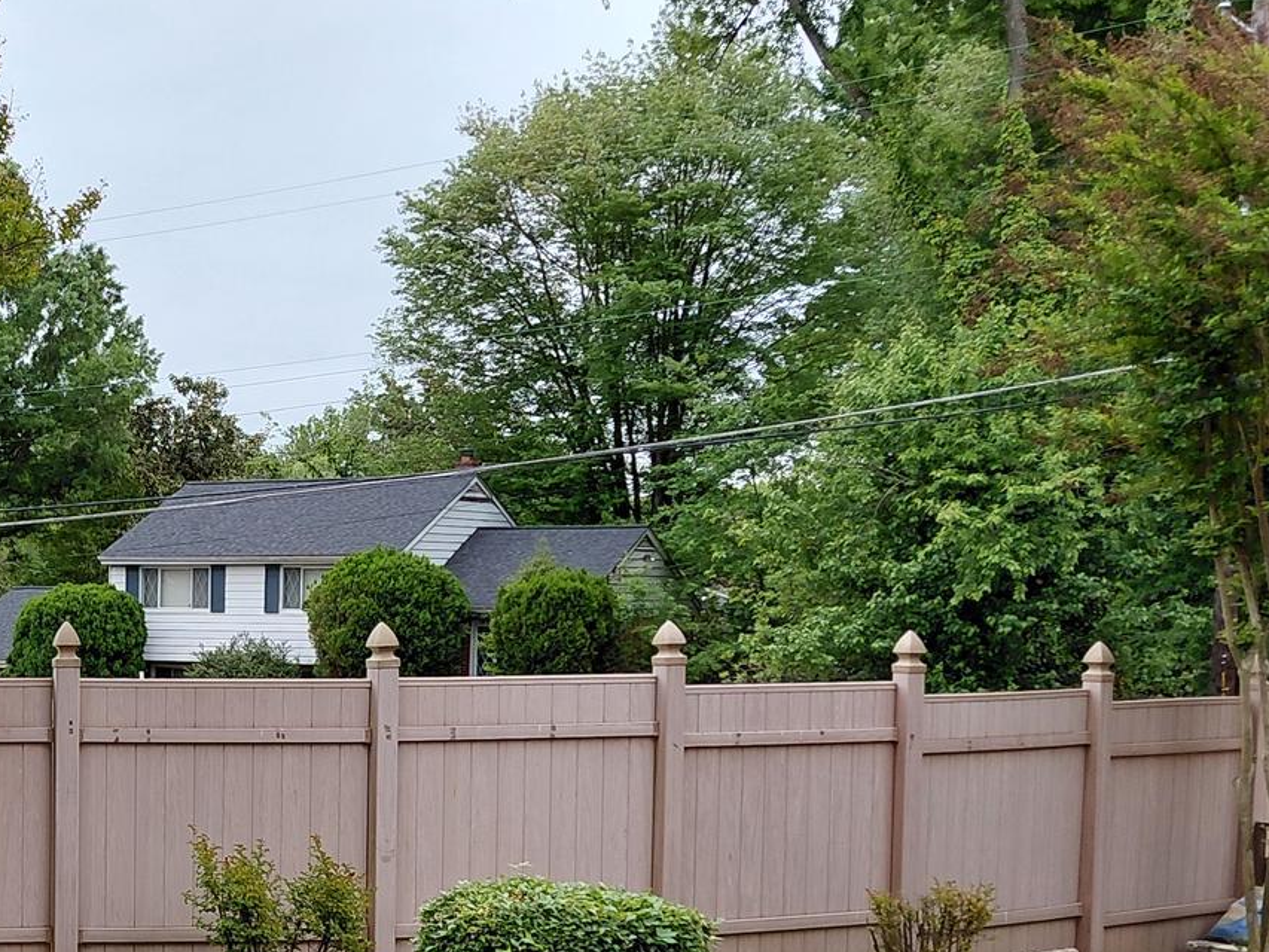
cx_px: -64
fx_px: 2200
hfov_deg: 29.5
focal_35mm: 60
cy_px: 730
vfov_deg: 24.1
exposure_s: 1/653
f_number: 1.8
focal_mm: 4.69
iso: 50
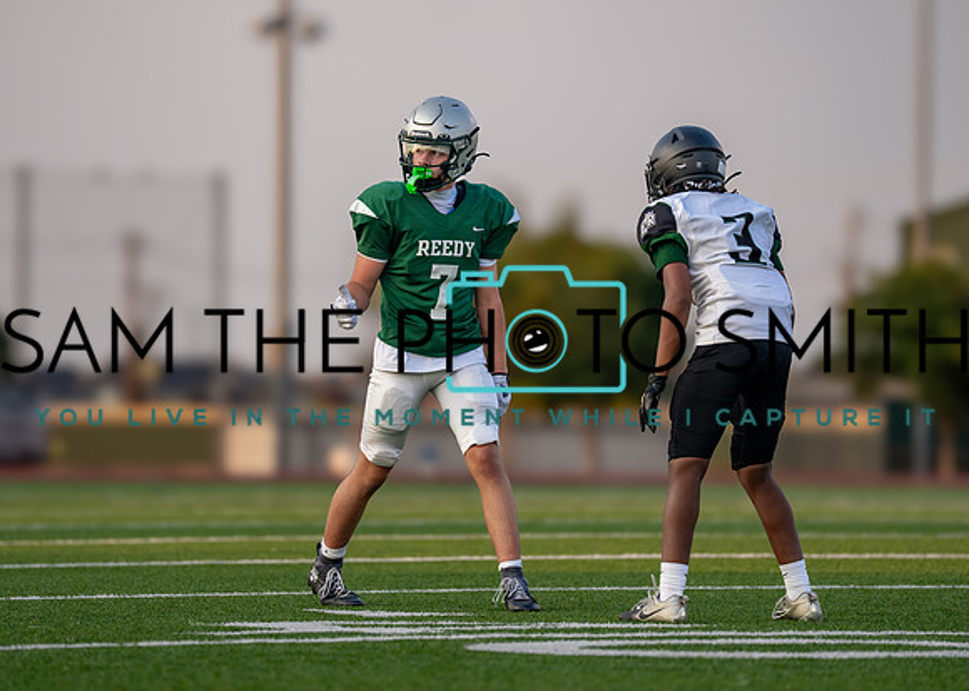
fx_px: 6793
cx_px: 443
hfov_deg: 8.2
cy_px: 349
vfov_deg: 5.8
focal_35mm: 247
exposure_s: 1/1600
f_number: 2.8
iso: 400
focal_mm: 200
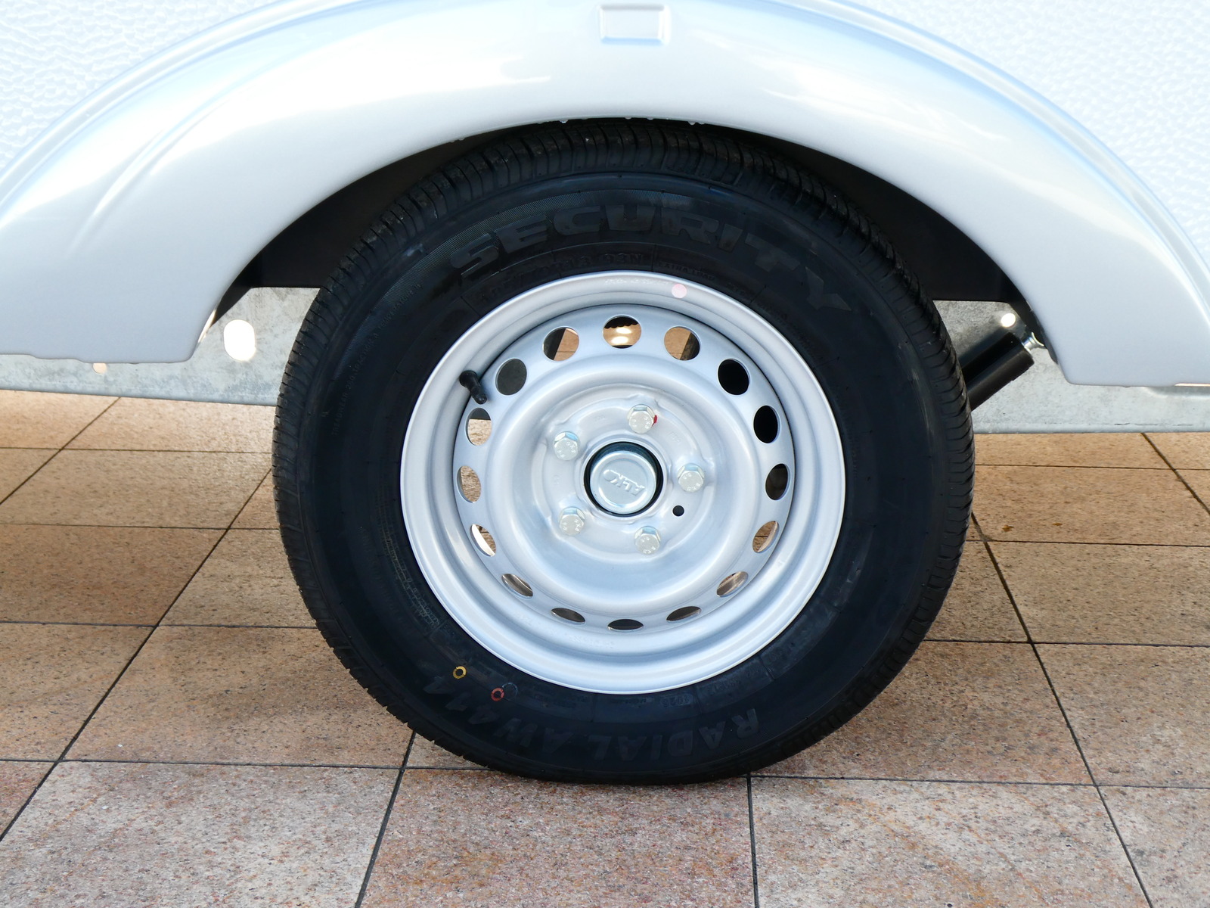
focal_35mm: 50
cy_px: 454
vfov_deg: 29.1
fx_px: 1748
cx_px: 605
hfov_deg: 38.2
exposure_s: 1/80
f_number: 4.1
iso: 80
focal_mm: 9
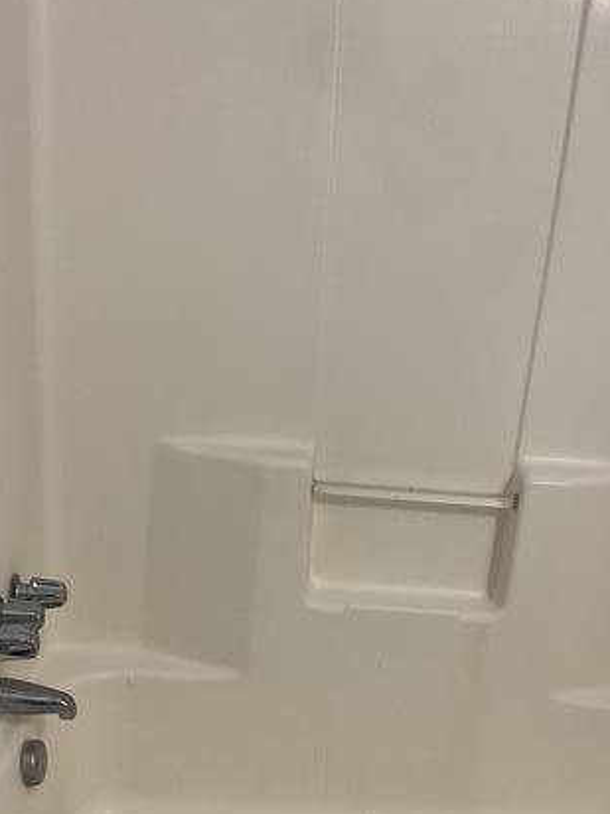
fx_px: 1057
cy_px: 557
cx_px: 296
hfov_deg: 32.2
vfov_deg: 41.4
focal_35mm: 45
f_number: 1.8
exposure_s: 1/60
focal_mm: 3
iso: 100
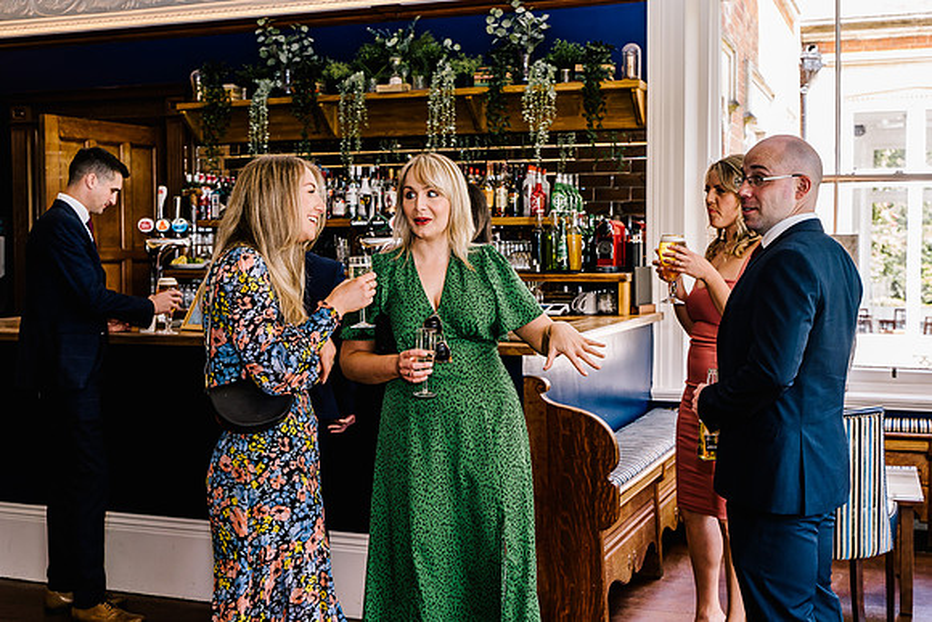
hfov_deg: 43.9
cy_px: 311
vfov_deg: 30.1
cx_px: 466
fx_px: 1157
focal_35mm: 45
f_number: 4.5
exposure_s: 1/200
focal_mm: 44
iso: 800
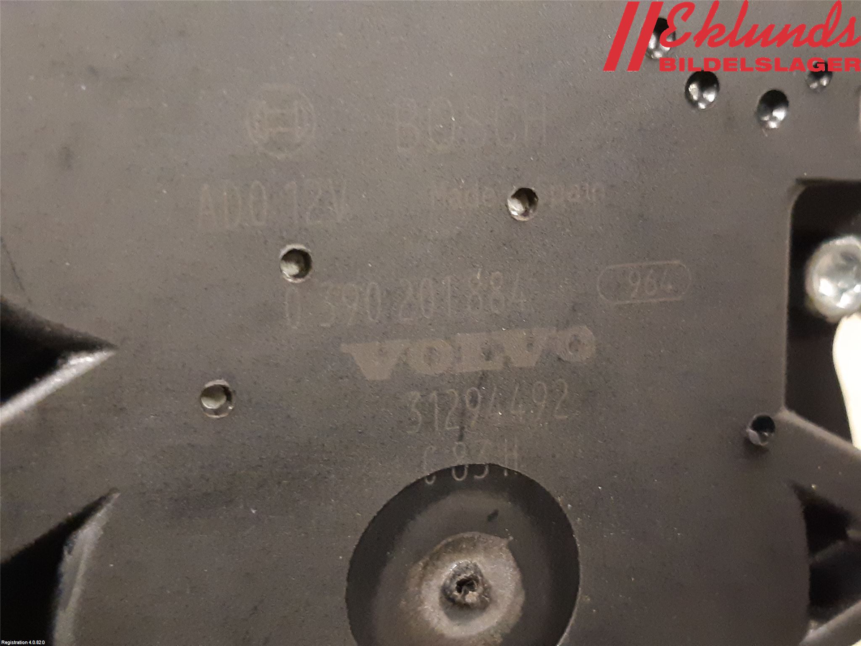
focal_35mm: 26
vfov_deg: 53.1
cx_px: 430
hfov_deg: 67.3
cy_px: 323
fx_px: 647
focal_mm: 3.93
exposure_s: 1/25
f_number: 1.7
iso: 500
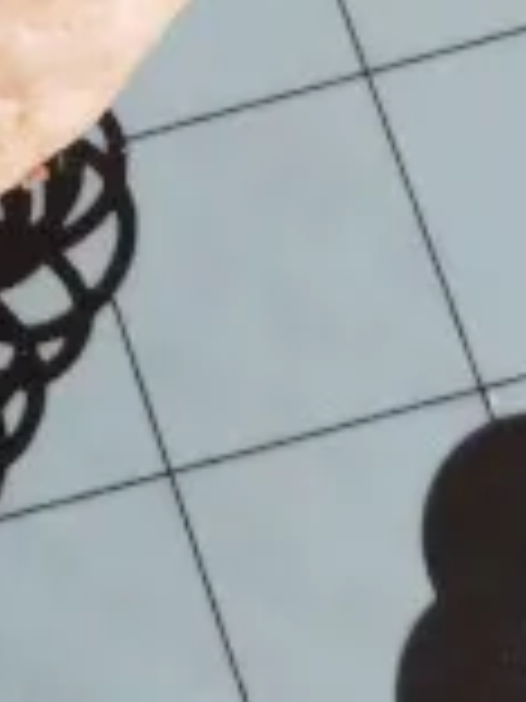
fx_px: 2917
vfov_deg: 12.5
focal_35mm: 144
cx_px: -742
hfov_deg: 9.2
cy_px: -576
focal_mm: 4.9
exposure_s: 1/10
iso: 400
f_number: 3.2
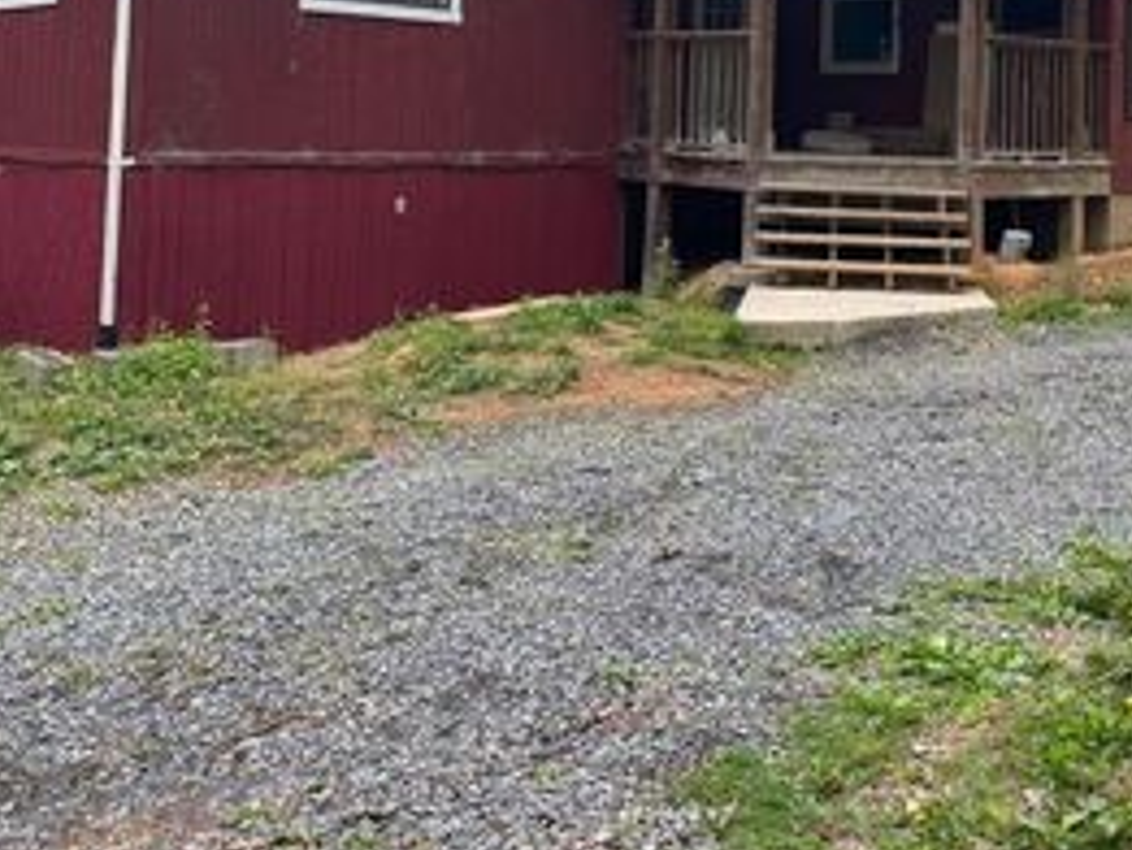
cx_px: 716
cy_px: 54
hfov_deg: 40.9
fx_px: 1505
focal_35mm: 46
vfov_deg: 29.9
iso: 80
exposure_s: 1/506
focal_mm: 6.76
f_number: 1.78
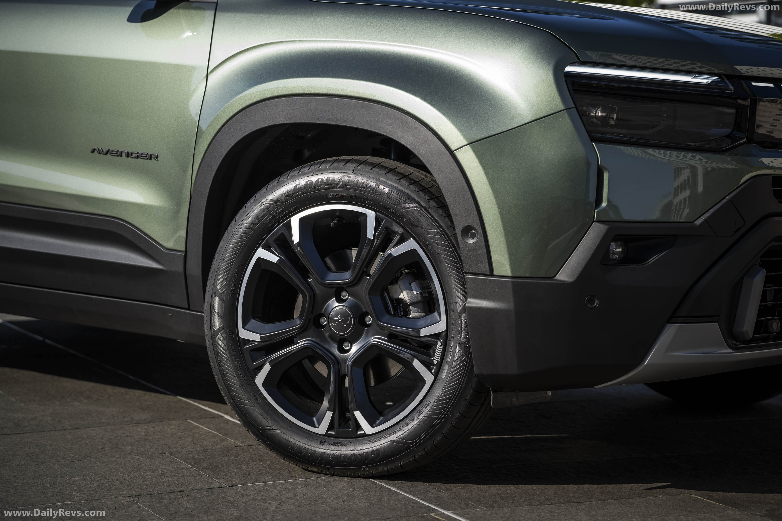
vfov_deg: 18.2
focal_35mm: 75
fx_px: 1629
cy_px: 260
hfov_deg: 27.0
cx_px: 391
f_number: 4
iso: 64
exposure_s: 1/250
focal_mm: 75
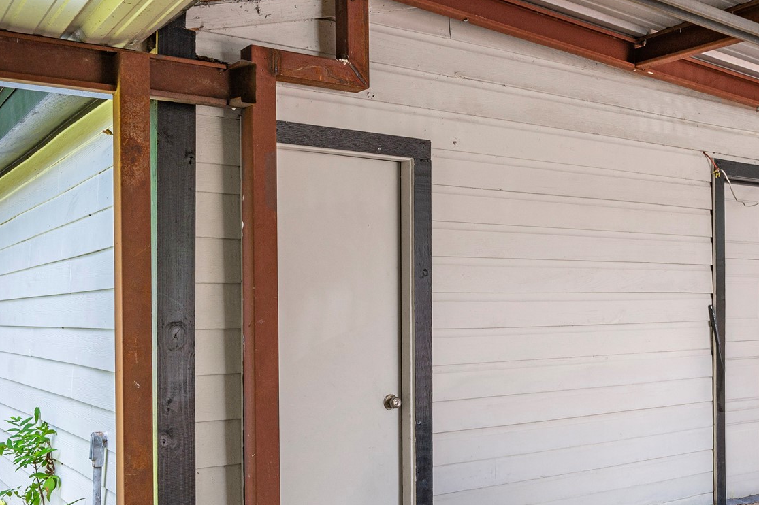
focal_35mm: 39
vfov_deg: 34.1
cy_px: 302
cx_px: 470
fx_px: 822
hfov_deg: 49.1
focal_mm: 20
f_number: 13
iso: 125
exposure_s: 1/25
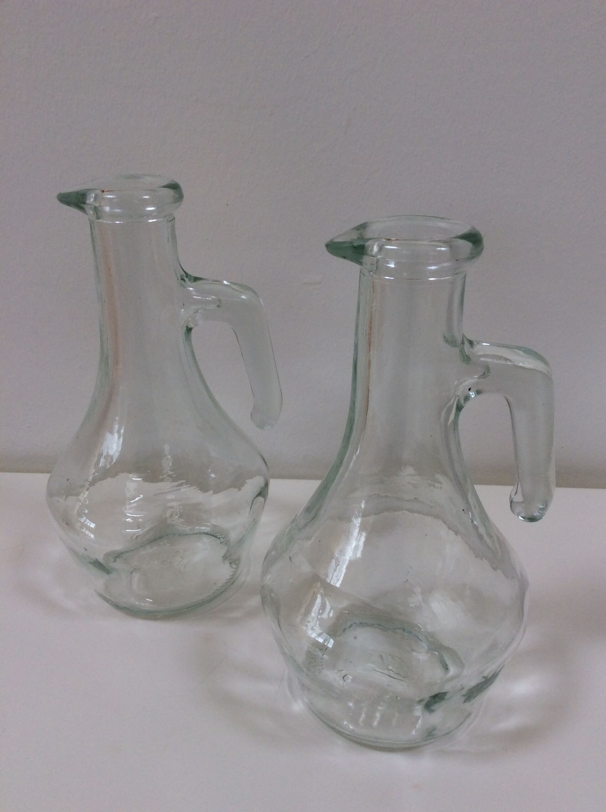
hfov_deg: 44.1
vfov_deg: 56.9
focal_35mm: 32
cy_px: 406
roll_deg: +0.9
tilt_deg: -28.0
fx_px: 749
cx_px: 303
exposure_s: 1/112
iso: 32
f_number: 2.4
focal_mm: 3.3
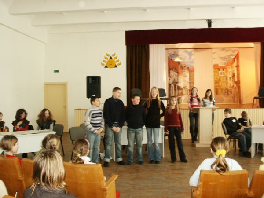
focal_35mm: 35
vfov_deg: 40.7
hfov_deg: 52.6
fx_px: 267
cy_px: 99
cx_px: 132
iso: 200
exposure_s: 1/45
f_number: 3
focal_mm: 7.18
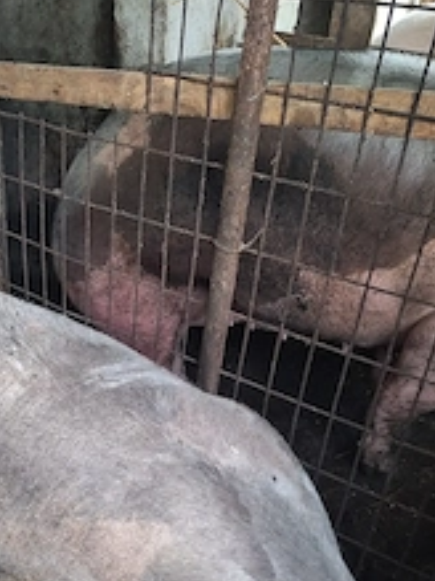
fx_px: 704
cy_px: 467
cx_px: 74
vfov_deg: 42.7
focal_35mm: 42
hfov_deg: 33.1
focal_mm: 5.54
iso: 200
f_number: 1.8
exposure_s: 1/33
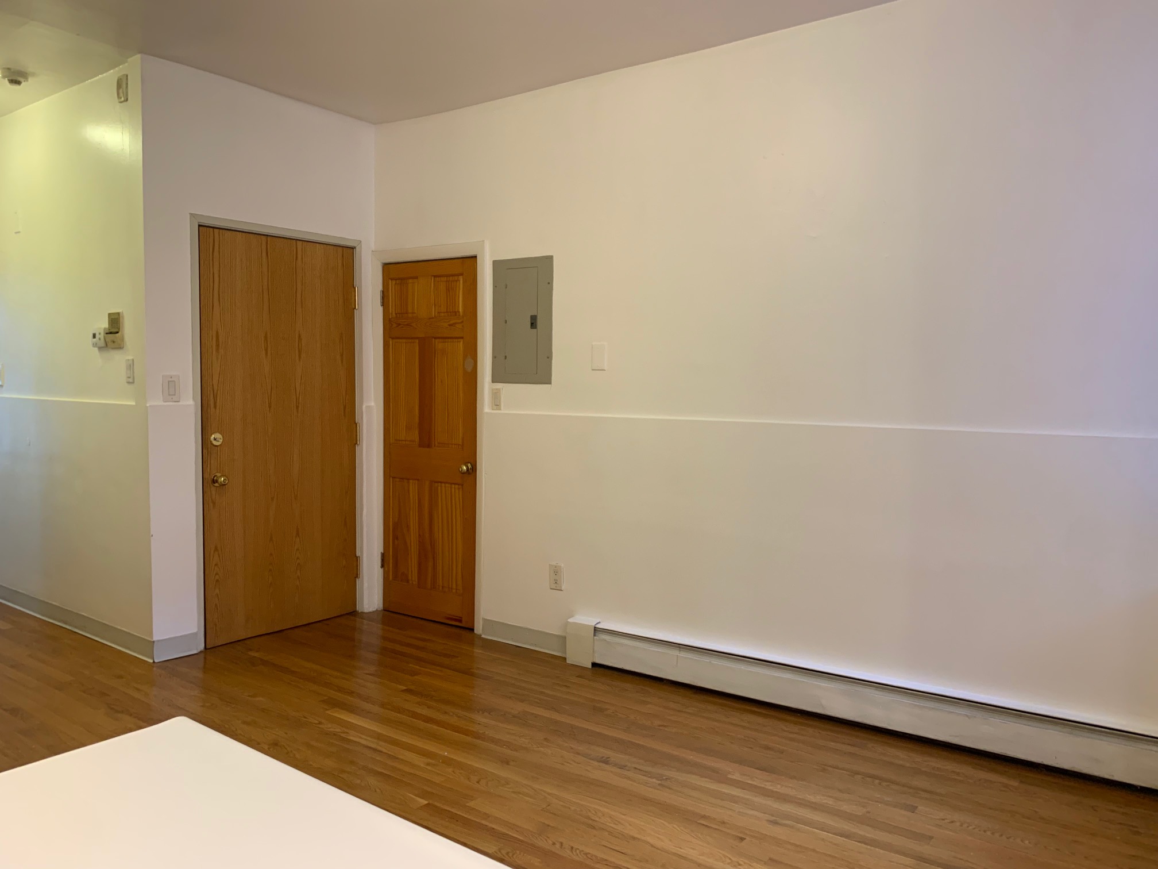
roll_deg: -0.2
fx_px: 870
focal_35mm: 26
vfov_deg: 53.1
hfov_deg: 67.3
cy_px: 434
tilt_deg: -2.9
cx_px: 579
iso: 160
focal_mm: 4.25
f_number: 1.8
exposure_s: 1/60
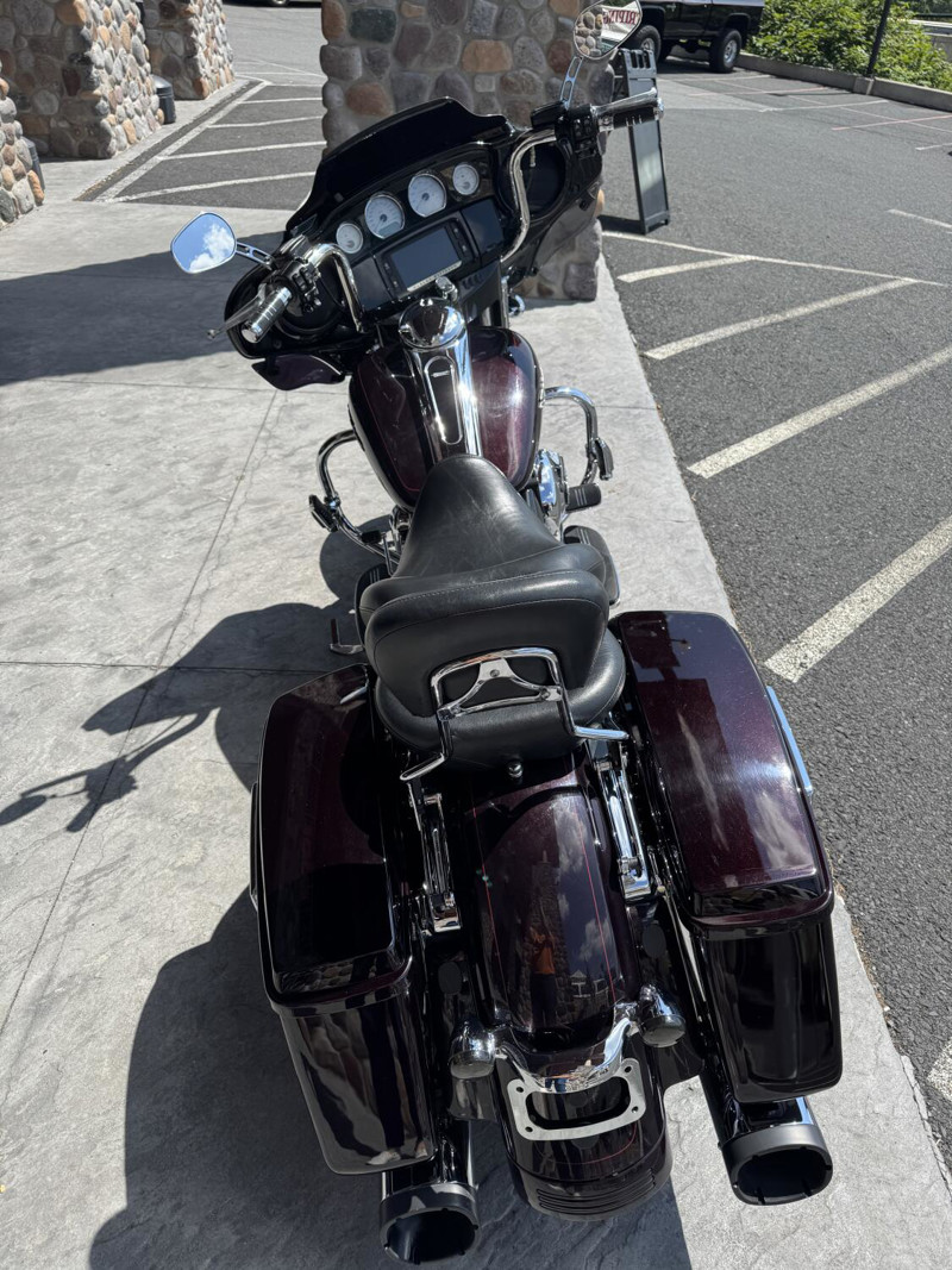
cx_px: 476
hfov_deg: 56.8
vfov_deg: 71.6
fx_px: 880
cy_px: 635
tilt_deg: -38.4
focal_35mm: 24
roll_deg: -2.7
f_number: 1.78
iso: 80
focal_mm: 6.76
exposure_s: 1/2959
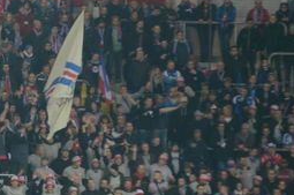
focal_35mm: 671
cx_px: -29
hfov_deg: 3.1
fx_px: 5470
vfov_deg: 2.0
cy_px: 152
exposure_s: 1/250
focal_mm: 200
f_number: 3.5
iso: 1000
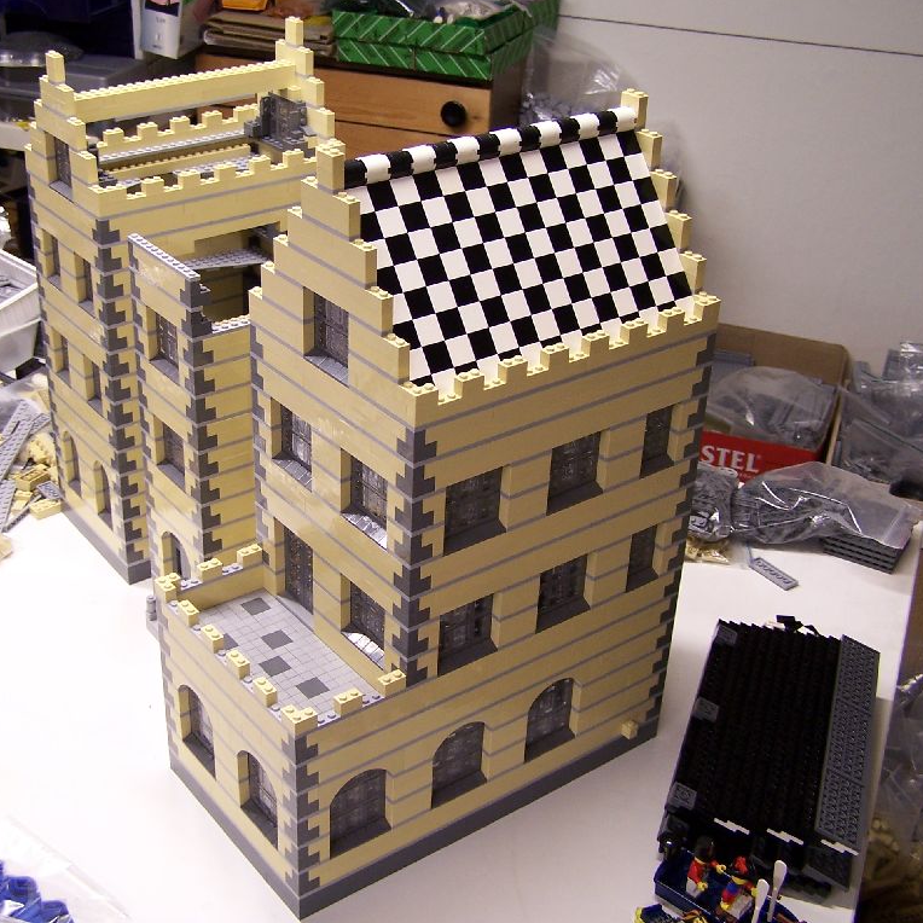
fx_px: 1358
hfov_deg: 37.4
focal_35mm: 45
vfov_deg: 37.6
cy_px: 460
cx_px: 378
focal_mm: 6.3
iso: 80
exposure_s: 1/8
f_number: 2.8
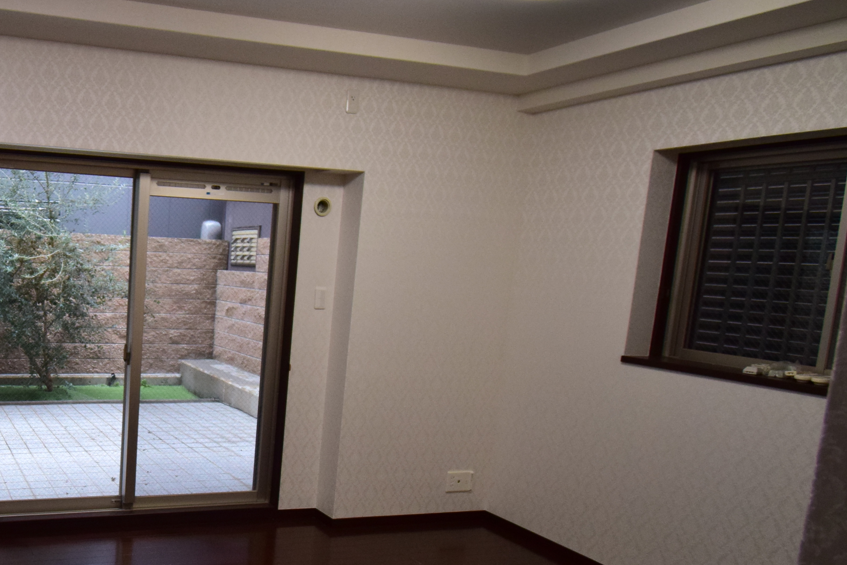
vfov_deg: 46.1
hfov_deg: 56.7
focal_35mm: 28
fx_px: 659
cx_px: 88
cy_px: 348
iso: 800
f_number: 4.8
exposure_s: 1/250
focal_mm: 10
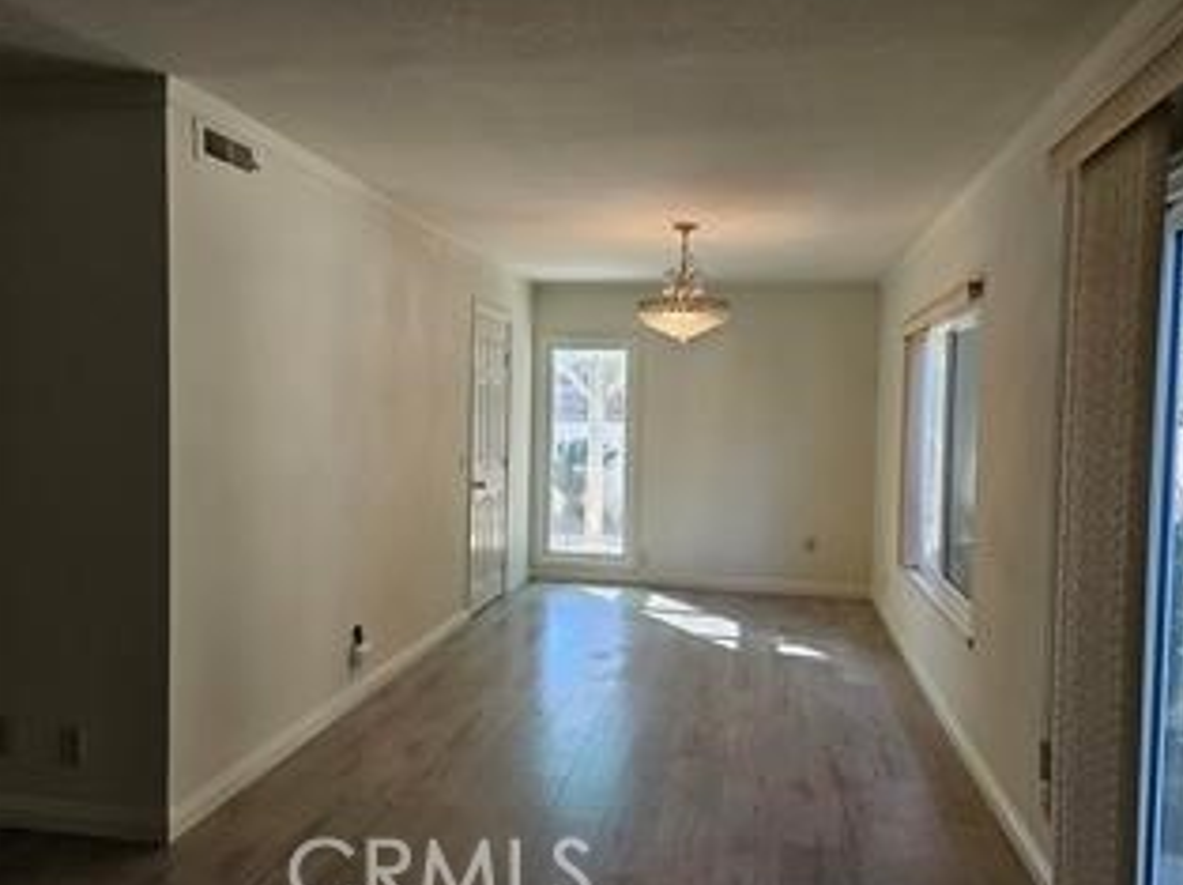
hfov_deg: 69.4
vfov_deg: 54.8
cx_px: 612
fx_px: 854
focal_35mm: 25
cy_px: 444
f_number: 1.8
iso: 80
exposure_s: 1/120
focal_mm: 5.4
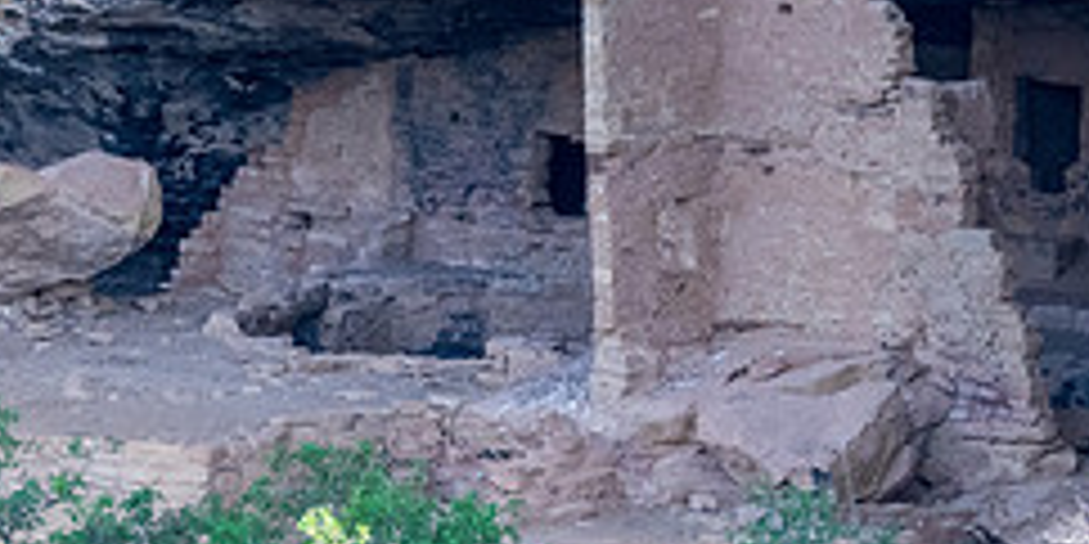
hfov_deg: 1.9
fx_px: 33316
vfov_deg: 0.9
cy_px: 168
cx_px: 928
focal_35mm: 1184
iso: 2800
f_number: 10
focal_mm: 420
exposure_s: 1/800
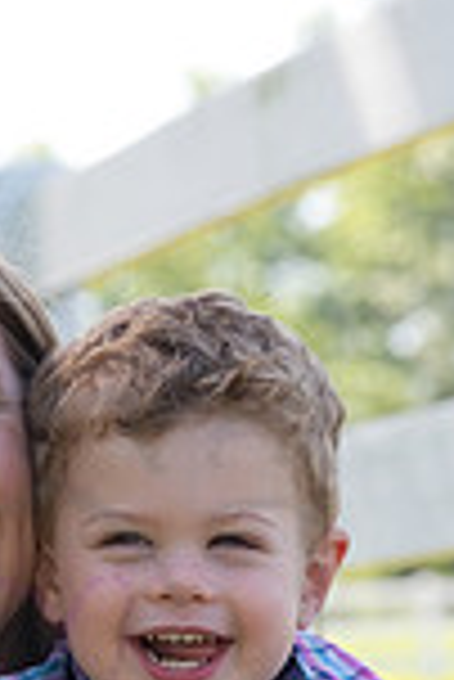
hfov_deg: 5.9
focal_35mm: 234
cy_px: 1162
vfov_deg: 8.5
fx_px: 4416
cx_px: 72
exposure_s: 1/640
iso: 400
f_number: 4
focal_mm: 61
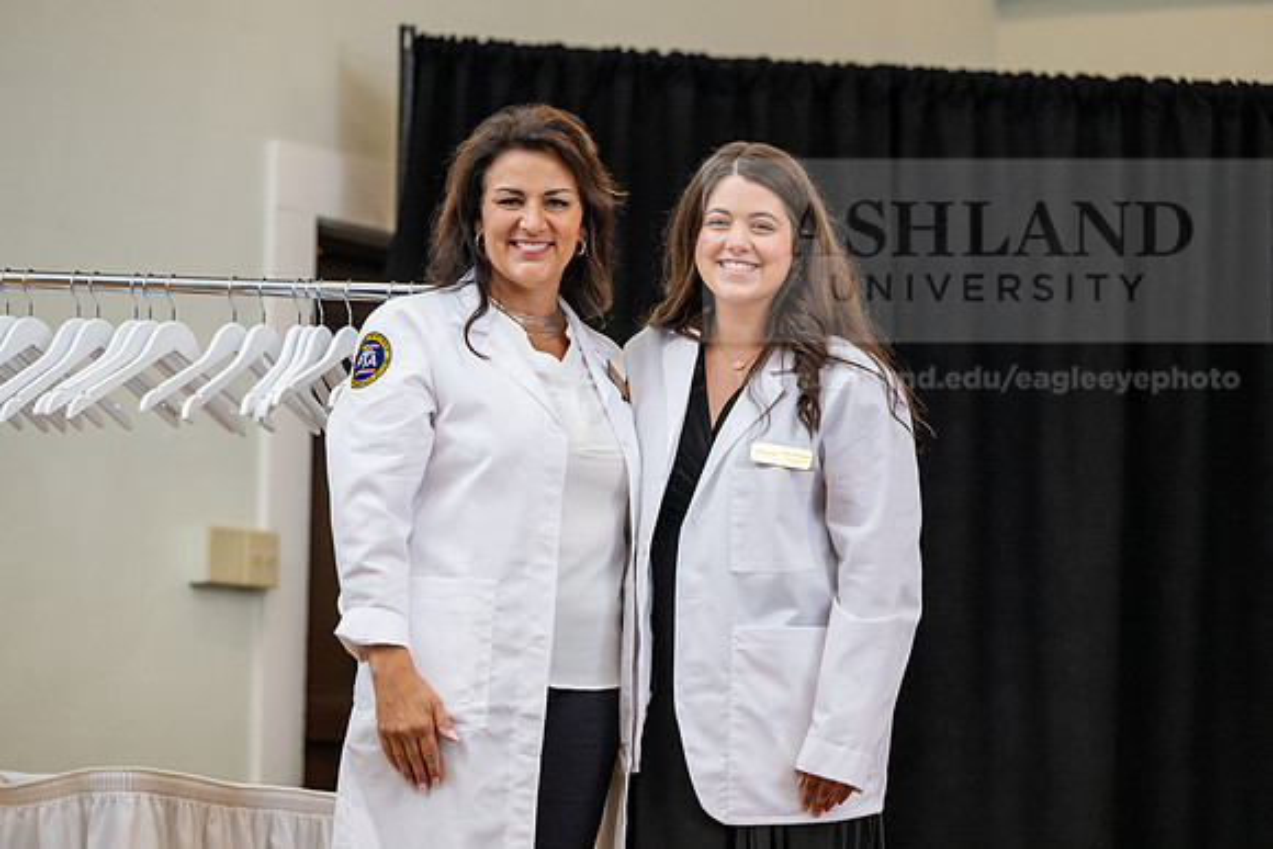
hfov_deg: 14.2
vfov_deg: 9.5
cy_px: 424
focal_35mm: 145
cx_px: 636
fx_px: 5128
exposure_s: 1/200
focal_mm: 145
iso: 1600
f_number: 3.5
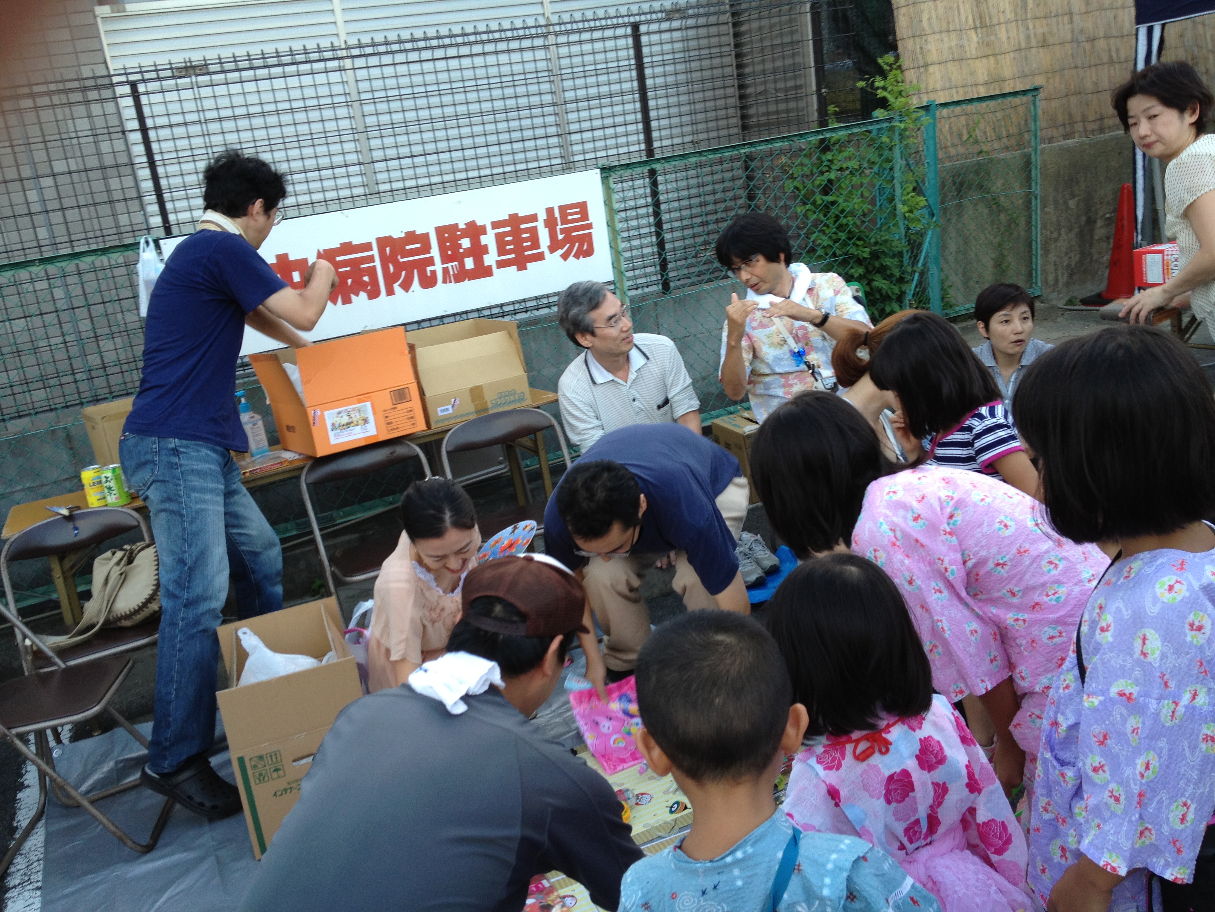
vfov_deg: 40.7
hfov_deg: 52.6
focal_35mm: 35
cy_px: 456
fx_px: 1228
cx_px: 608
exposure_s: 1/60
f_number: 2.4
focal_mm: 4.28
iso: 64
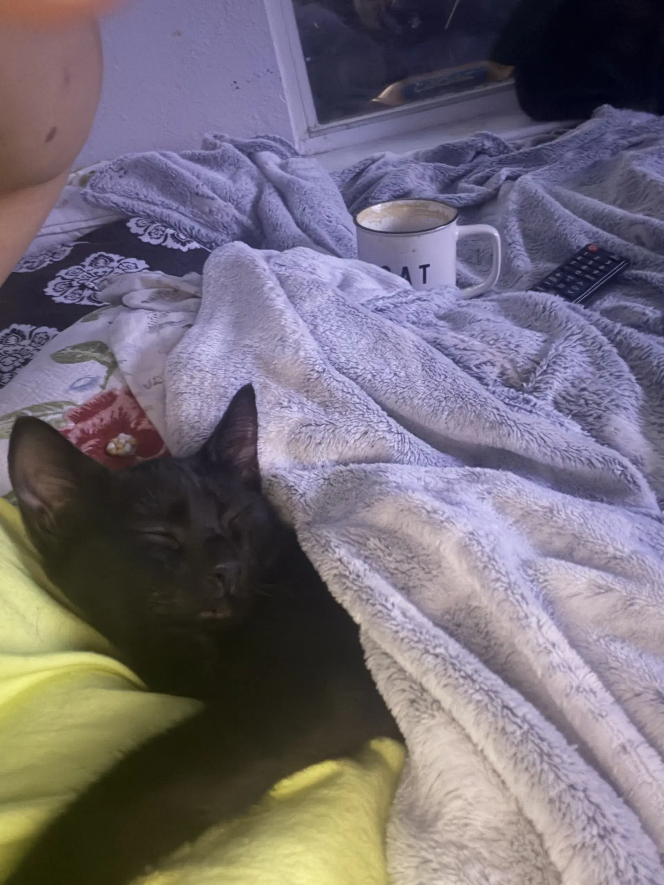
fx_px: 767
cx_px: 332
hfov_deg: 46.8
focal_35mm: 30
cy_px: 442
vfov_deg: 60.0
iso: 500
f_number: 1.9
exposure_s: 1/8
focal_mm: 2.71
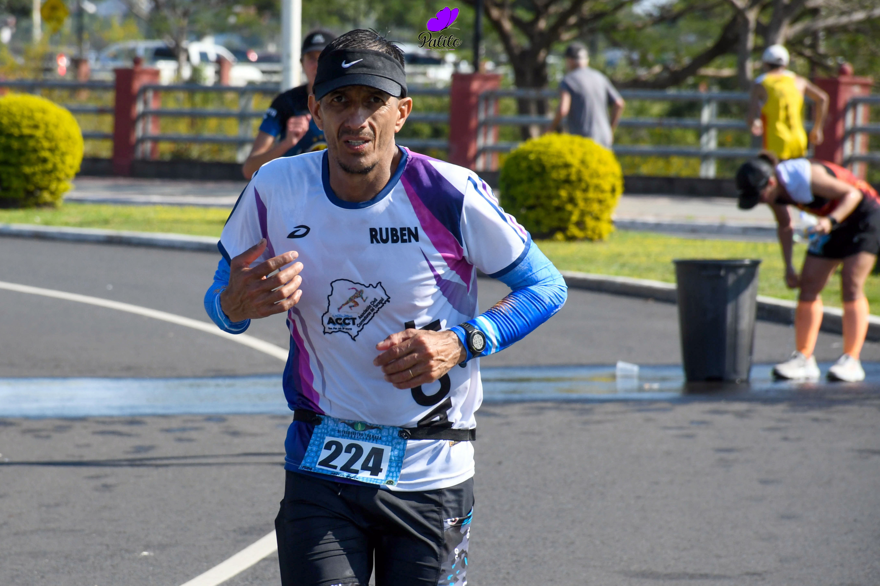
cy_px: 293
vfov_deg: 6.5
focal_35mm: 210
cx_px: 440
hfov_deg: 9.8
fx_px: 5133
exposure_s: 1/800
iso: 400
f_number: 8
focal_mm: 140
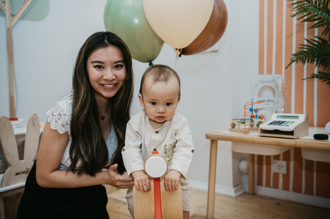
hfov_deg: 52.7
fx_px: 333
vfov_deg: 36.4
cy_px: 105
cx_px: 159
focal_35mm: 36
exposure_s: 1/200
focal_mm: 35
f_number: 3.2
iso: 160
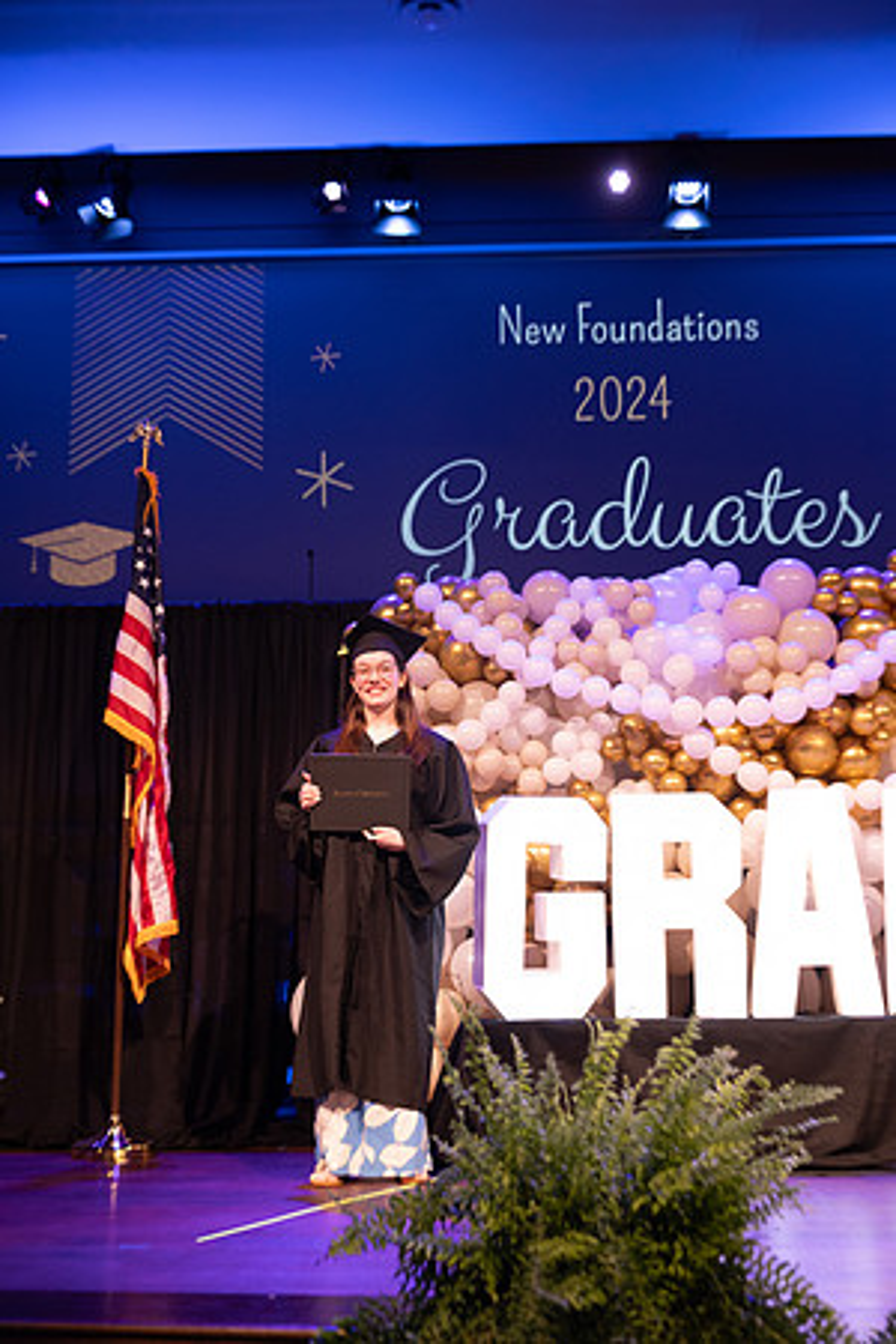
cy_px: 672
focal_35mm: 46
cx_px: 448
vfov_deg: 42.7
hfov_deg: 29.2
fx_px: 1717
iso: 1600
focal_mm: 46
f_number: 4
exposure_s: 1/200
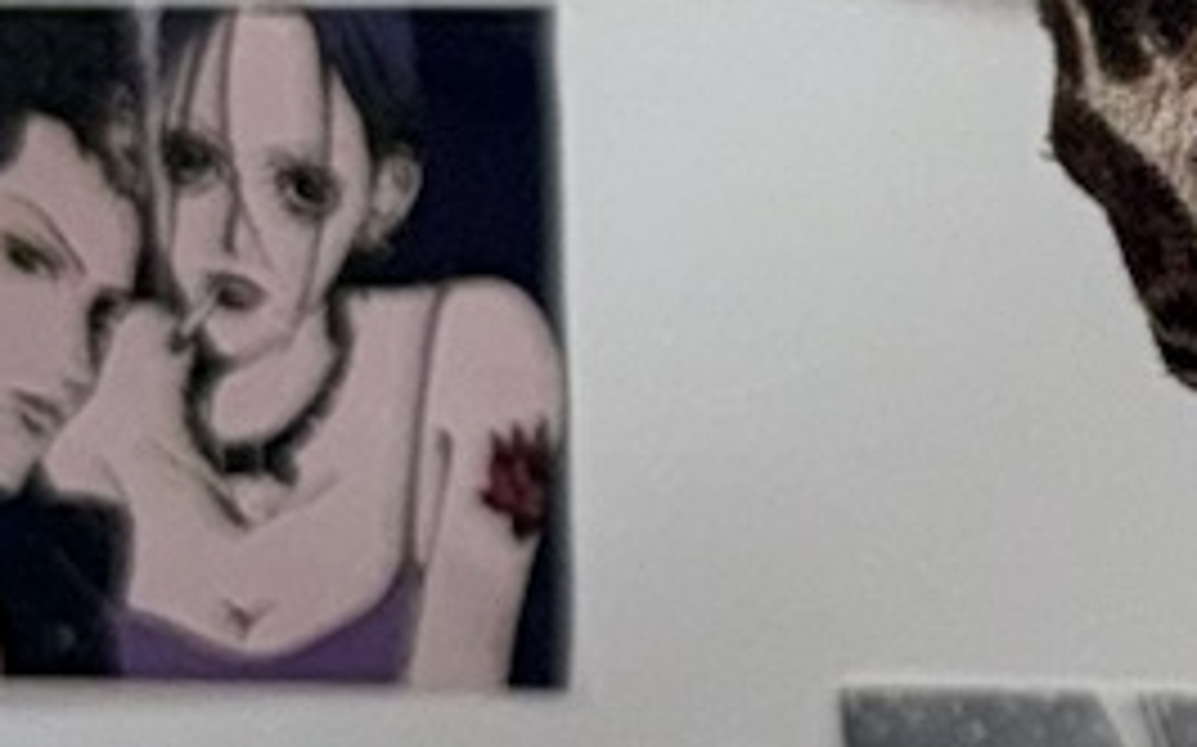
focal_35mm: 196
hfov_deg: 9.6
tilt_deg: -3.7
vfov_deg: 6.7
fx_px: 6391
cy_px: -86
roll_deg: -0.1
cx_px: 2763
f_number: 1.78
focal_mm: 6.76
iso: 50
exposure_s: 1/67
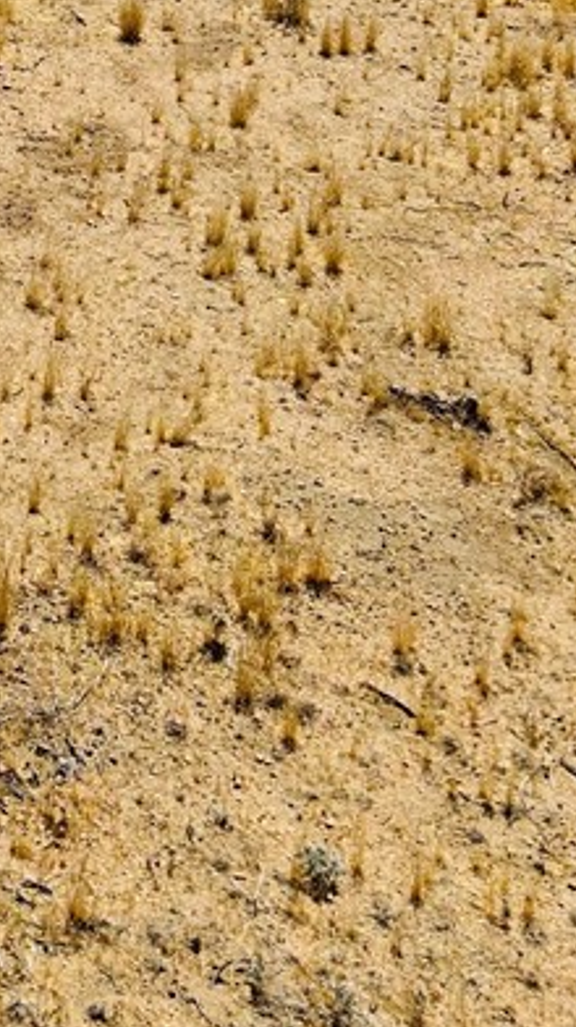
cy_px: -257
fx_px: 2013
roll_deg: -0.6
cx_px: -346
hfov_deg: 14.9
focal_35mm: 74
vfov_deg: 25.2
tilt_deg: -7.0
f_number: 1.5
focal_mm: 5.7
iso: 50
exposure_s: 1/8696
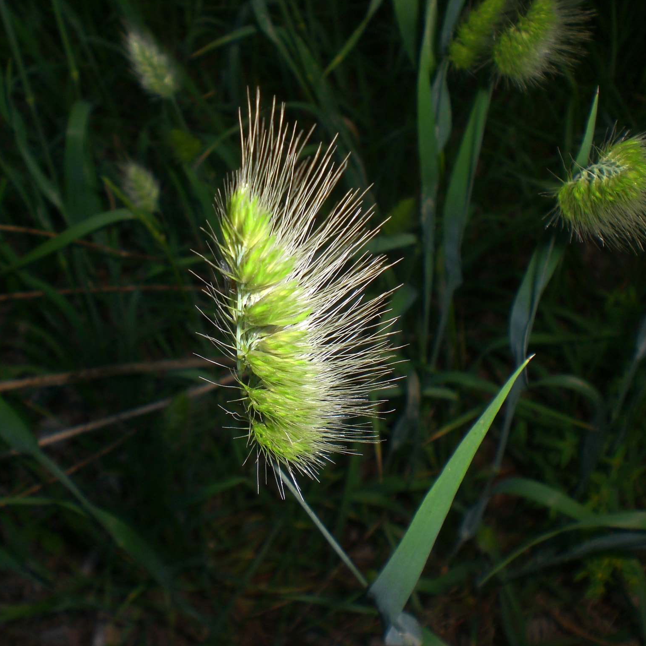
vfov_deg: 37.6
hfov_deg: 37.4
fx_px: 950
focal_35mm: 45
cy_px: 322
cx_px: 252
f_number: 4.4
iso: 50
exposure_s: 1/60
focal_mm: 6.3
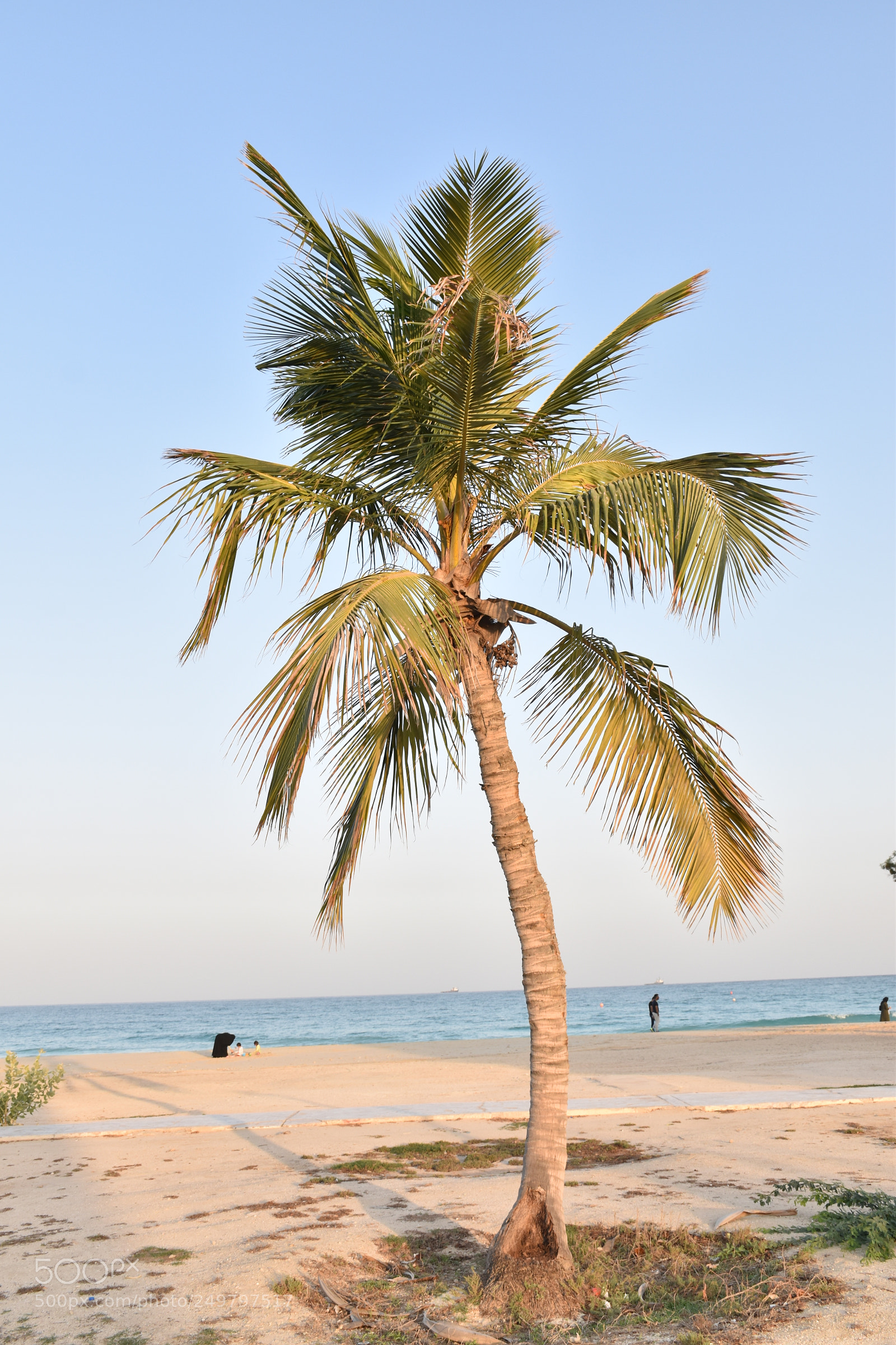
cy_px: 672
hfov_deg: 40.0
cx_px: 448
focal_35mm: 33
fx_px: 1232
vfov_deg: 57.2
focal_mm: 22
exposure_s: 1/125
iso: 250
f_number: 7.1
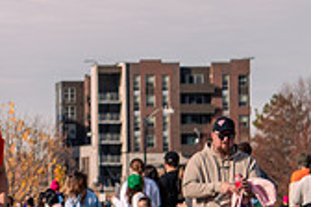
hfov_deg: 6.7
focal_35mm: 297
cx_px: -273
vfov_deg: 4.6
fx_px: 2566
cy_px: 66
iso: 200
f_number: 5.6
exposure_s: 1/800
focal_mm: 65
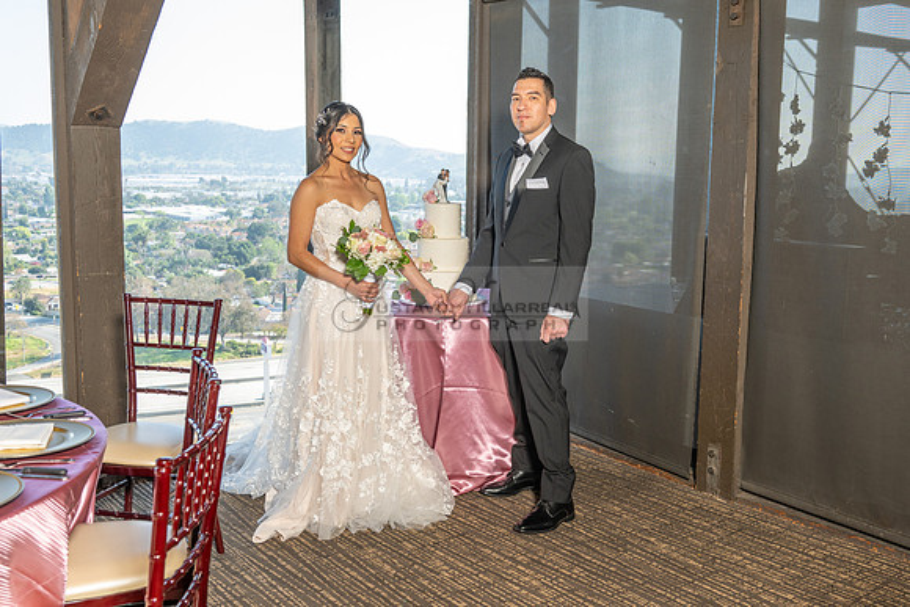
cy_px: 292
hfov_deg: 50.8
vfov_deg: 35.2
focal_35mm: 38
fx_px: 958
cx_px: 488
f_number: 5.6
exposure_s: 1/200
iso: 250
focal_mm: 34
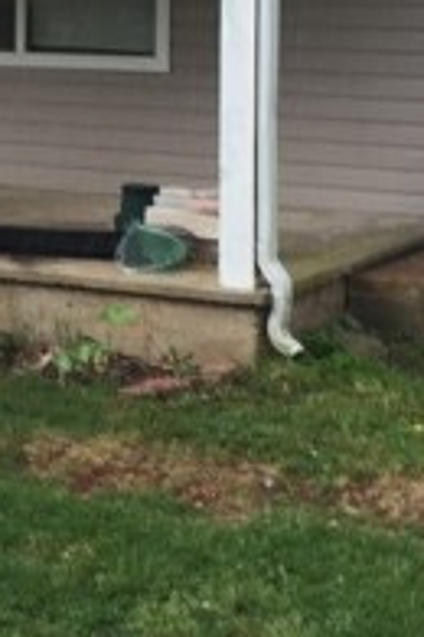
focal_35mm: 119
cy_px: 199
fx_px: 2102
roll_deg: +0.3
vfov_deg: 17.2
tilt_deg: -2.9
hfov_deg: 11.1
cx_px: -222
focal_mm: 4.15
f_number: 2.2
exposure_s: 1/120
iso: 32
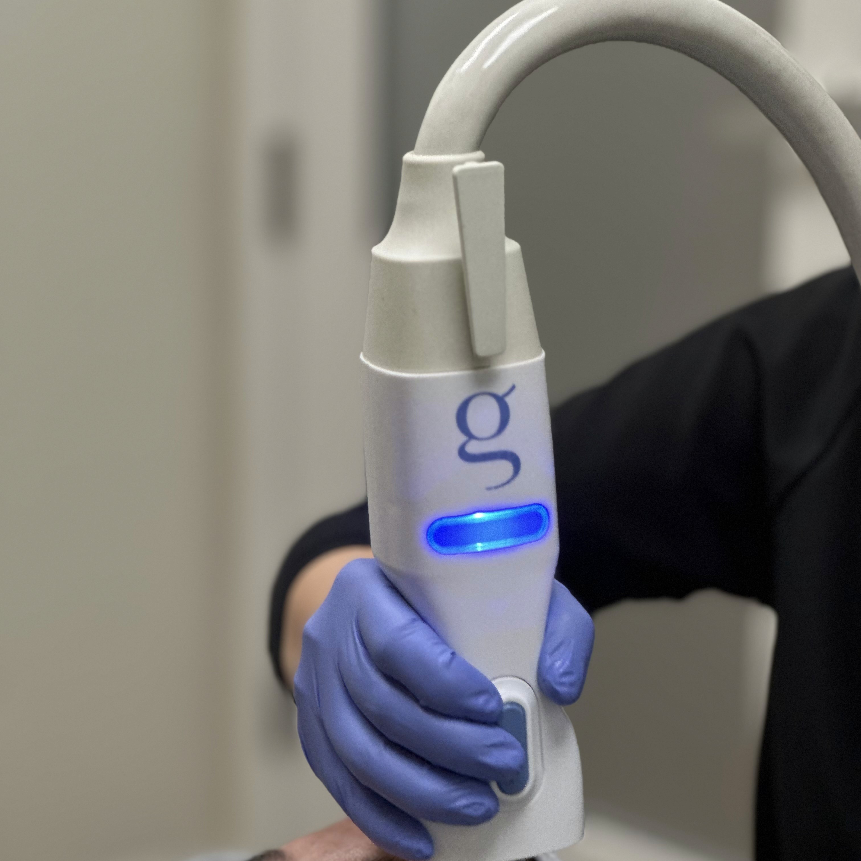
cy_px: 538
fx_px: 2561
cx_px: 431
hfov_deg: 19.1
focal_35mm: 91
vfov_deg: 19.1
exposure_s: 1/60
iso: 160
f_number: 2.8
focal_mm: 9
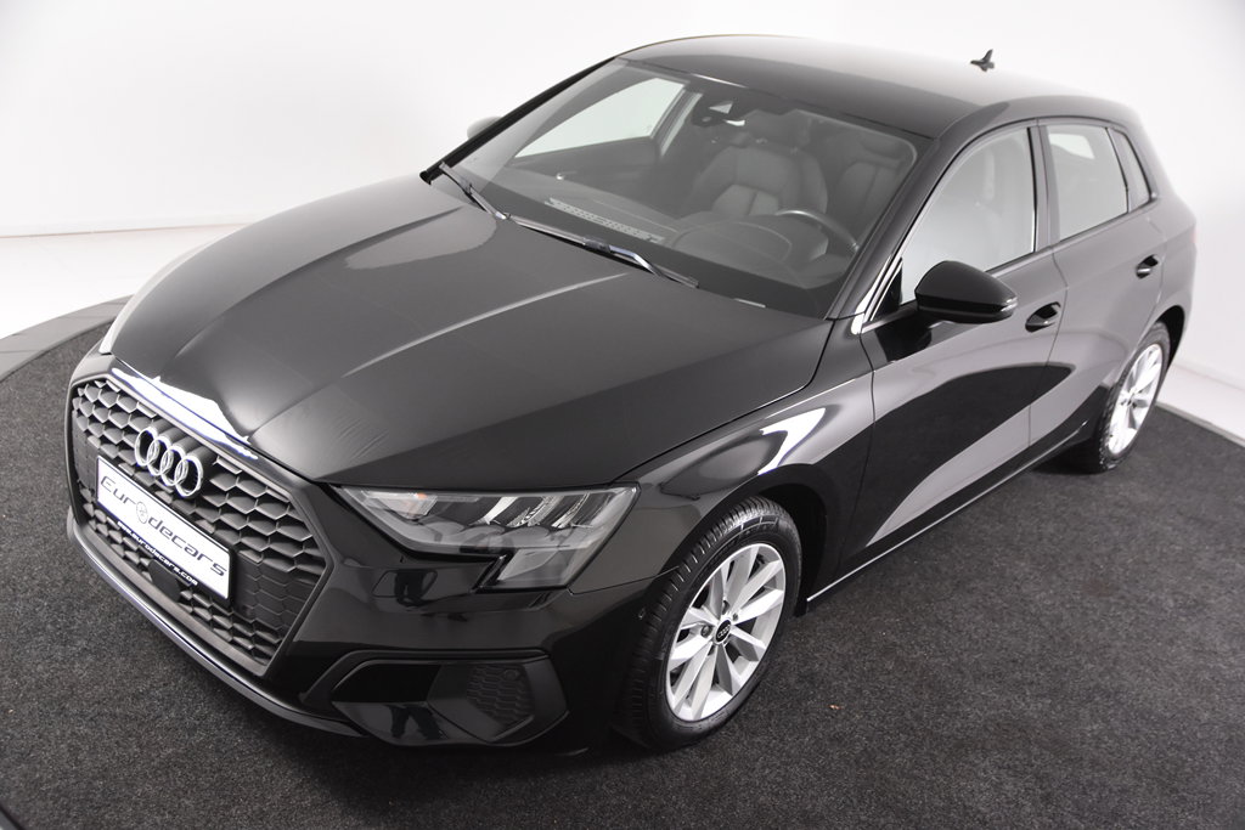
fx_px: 1245
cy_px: 415
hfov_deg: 53.1
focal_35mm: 36
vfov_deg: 36.9
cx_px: 622
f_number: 3.2
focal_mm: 24
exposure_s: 1/40
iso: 1600
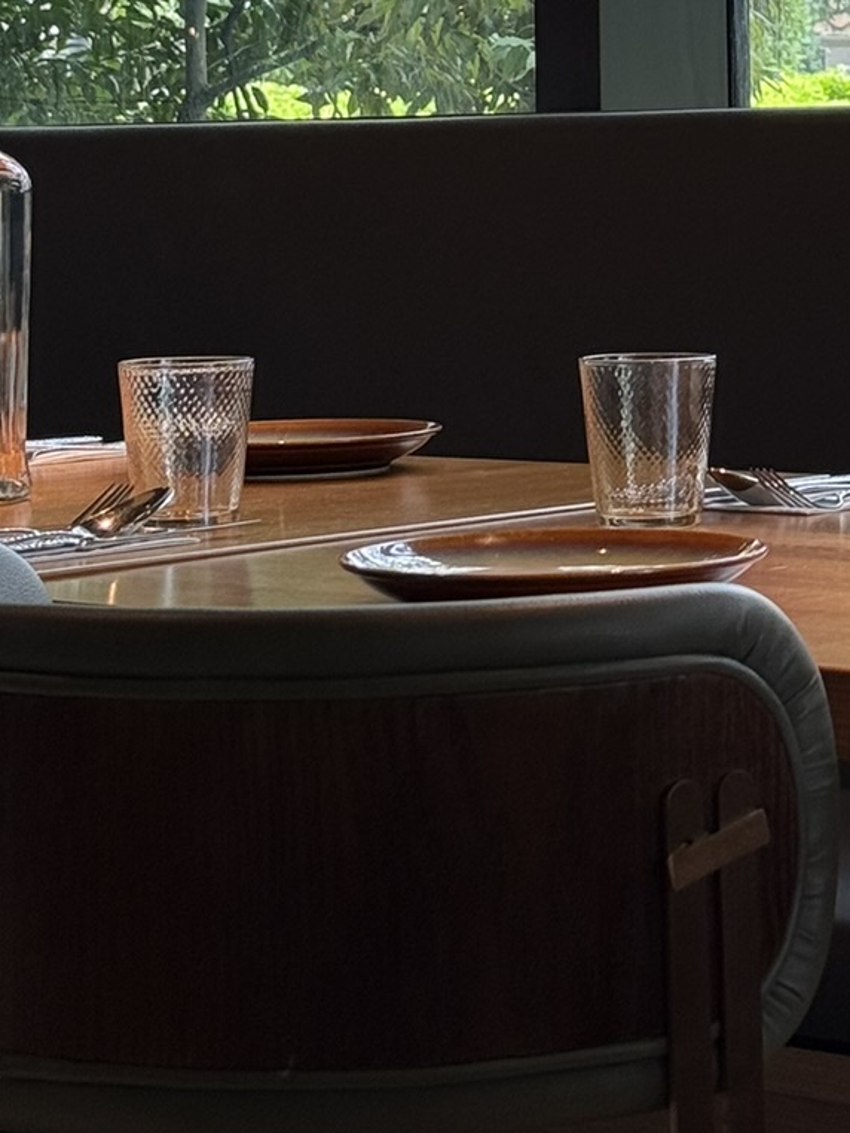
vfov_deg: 14.8
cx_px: 762
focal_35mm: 129
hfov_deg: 11.4
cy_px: -202
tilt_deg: +5.4
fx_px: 4221
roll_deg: +0.8
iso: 50
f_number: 1.78
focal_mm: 6.76
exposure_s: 1/100
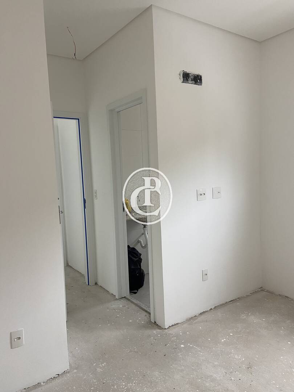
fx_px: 294
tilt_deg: -3.4
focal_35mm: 26
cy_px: 196
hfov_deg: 53.1
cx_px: 147
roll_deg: +1.6
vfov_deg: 67.3
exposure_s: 1/79
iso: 125
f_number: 1.8
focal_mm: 4.25
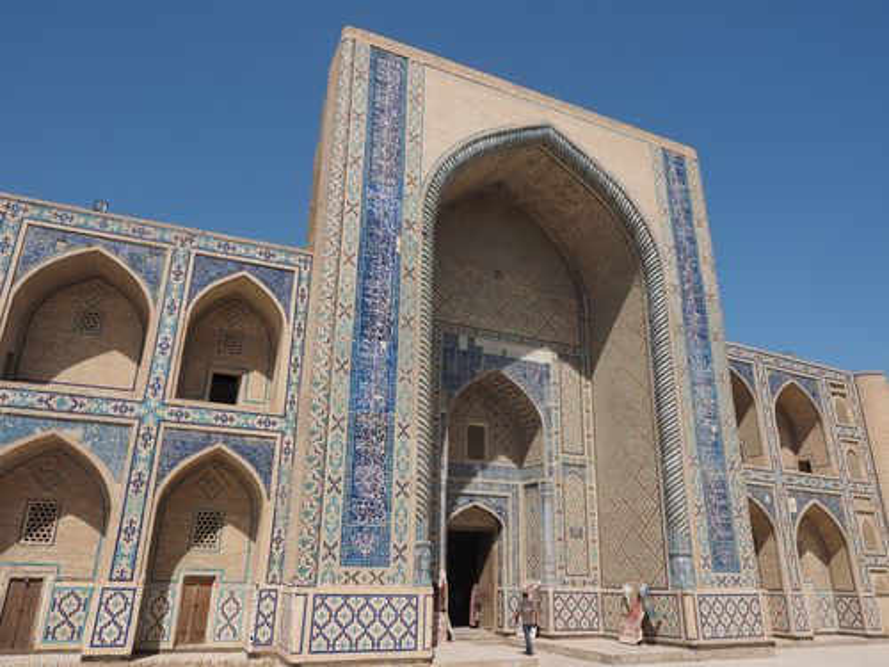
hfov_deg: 71.6
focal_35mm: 24
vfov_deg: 56.8
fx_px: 616
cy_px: 334
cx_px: 444
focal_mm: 12
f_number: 7.1
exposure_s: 1/800
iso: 200
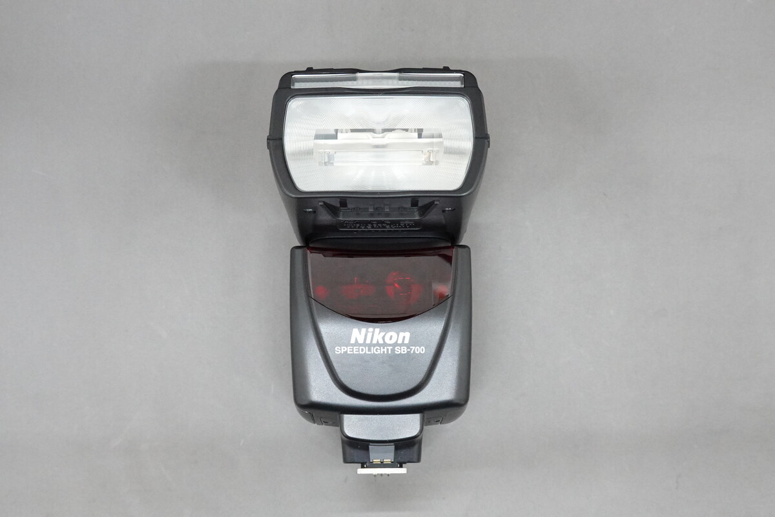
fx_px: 926
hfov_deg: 45.4
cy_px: 258
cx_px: 388
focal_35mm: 43
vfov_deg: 31.2
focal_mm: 15.9
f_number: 5.6
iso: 2500
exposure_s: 1/50
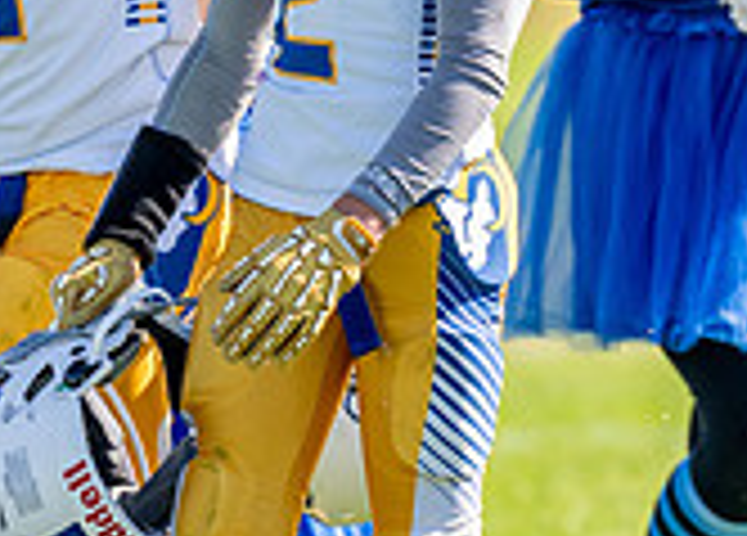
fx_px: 22410
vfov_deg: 1.4
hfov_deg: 1.9
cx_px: 478
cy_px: 130
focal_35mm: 1055
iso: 250
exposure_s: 1/3200
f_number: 2.8
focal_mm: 200
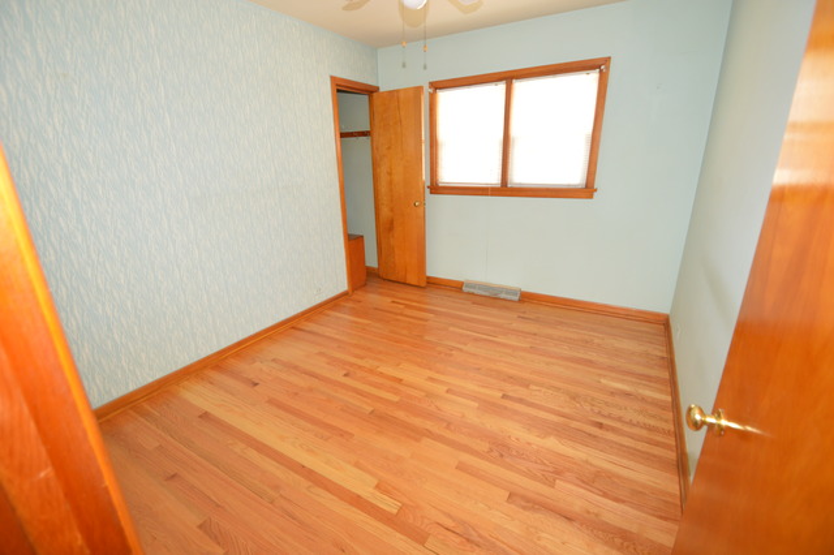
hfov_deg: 100.4
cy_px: 278
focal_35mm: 15
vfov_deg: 77.3
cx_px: 417
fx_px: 347
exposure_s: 1/60
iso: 500
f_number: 3.5
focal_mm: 10
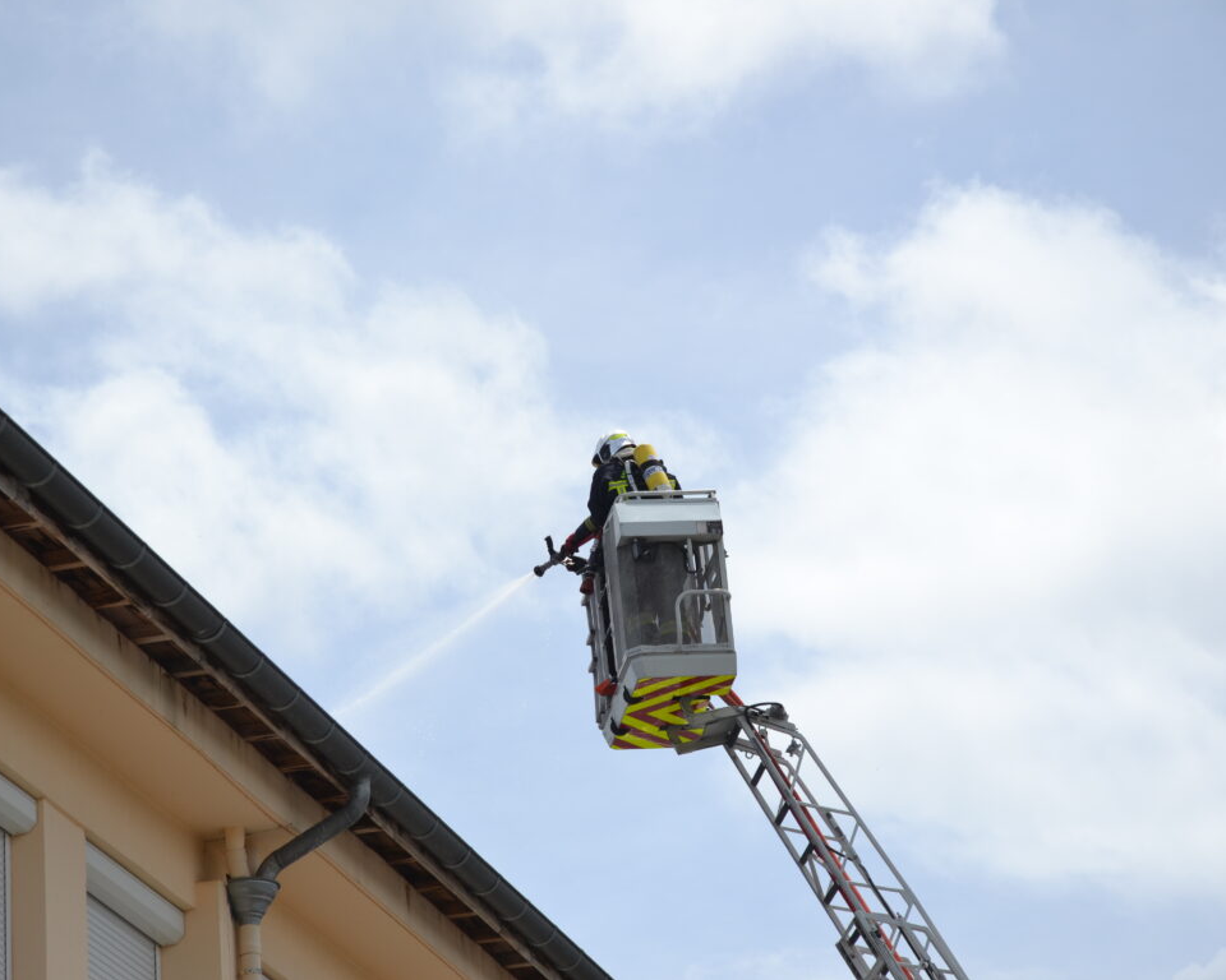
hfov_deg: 15.1
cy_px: 488
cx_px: 544
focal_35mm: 128
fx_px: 4629
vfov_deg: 12.1
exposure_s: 1/500
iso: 100
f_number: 5.6
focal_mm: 75
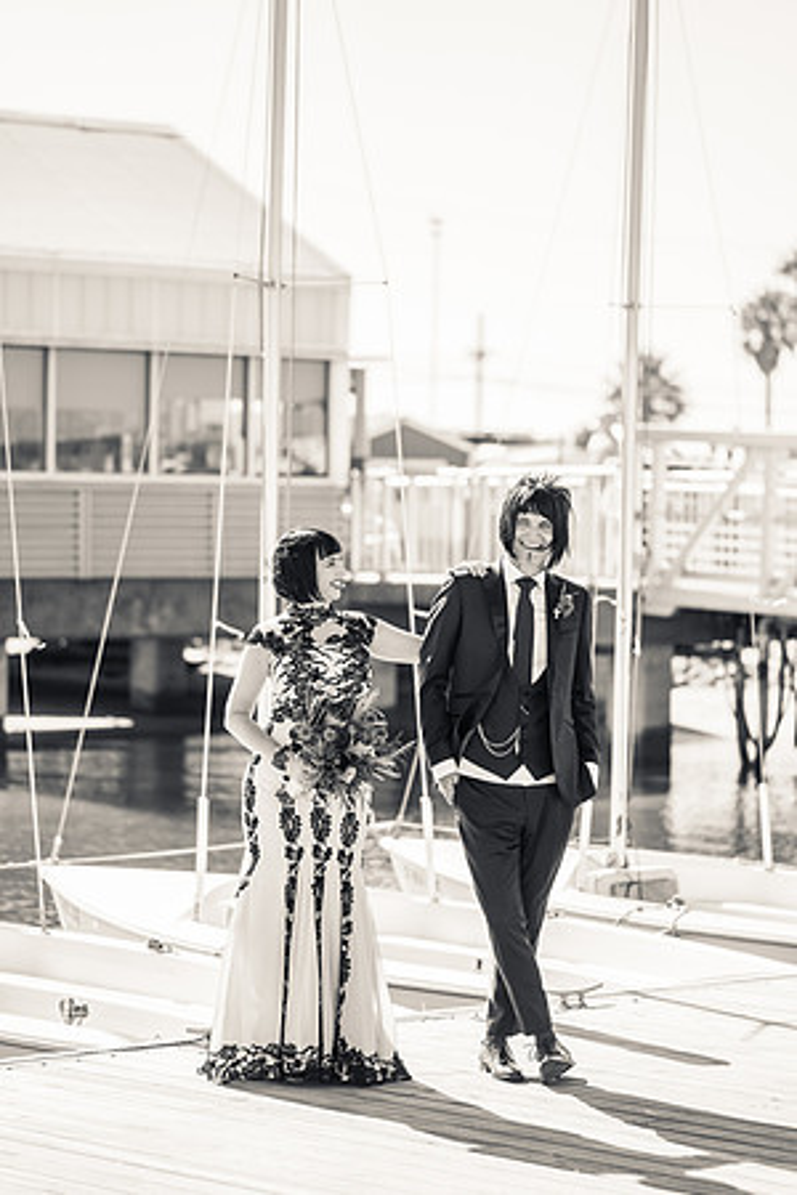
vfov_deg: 18.6
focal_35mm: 110
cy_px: 598
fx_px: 3653
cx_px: 398
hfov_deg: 12.5
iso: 200
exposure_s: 1/1250
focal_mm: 110
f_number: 2.8
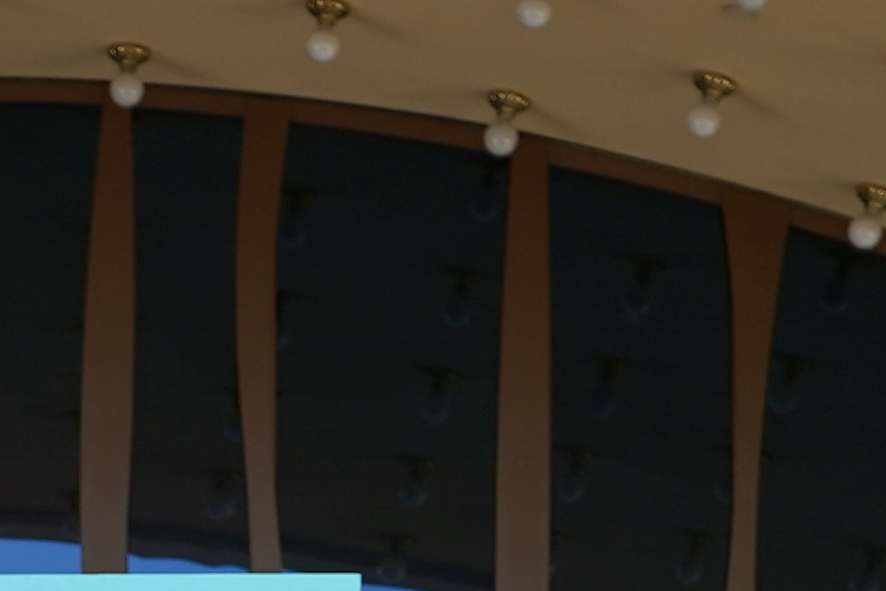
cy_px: 1716
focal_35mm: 254
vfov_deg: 5.1
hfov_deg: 8.1
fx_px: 6252
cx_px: -1
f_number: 4.5
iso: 100
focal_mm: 36
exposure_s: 1/400
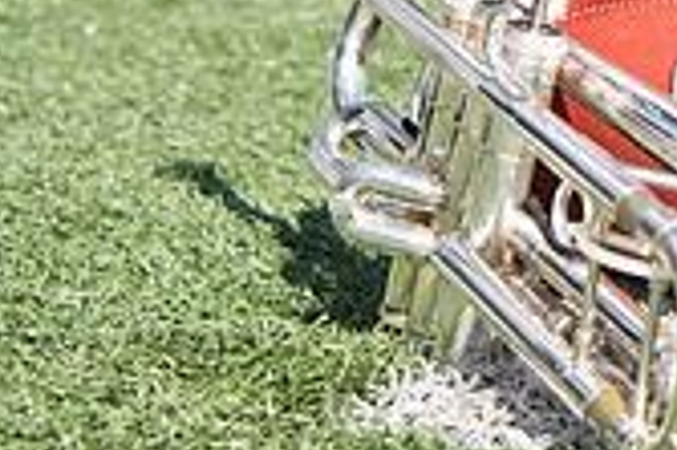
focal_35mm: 160
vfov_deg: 8.5
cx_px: 1143
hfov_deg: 12.0
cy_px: 34
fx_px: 3006
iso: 200
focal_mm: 46
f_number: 5.6
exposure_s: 1/500
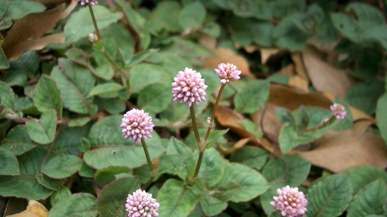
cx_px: 195
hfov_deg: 51.6
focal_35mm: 39
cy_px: 96
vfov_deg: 30.4
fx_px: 400
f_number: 2.6
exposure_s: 1/160
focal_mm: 5.8
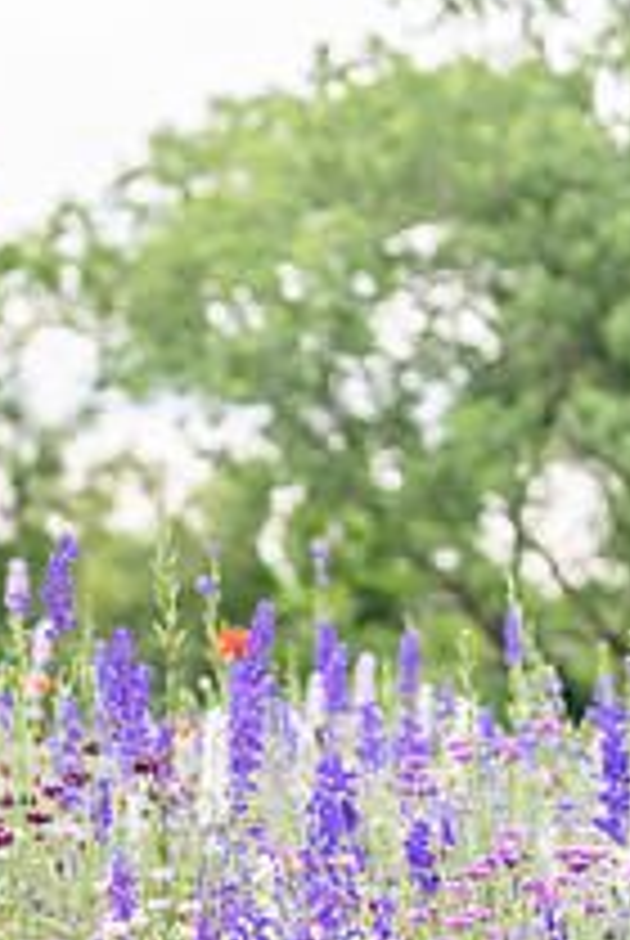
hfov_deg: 6.9
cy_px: 708
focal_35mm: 194
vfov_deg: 10.6
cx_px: -562
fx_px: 5075
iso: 640
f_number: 3.2
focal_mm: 70
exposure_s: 1/1250
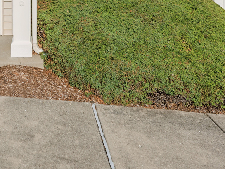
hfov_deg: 43.1
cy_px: -48
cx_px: 26
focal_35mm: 40
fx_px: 260
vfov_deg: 29.4
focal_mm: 14
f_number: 9
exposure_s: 1/400
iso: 320
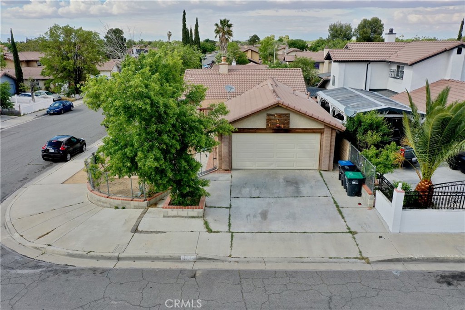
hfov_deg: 65.5
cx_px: 232
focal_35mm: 28
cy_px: 155
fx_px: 362
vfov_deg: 46.4
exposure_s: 1/320
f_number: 5
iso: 100
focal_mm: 10.26
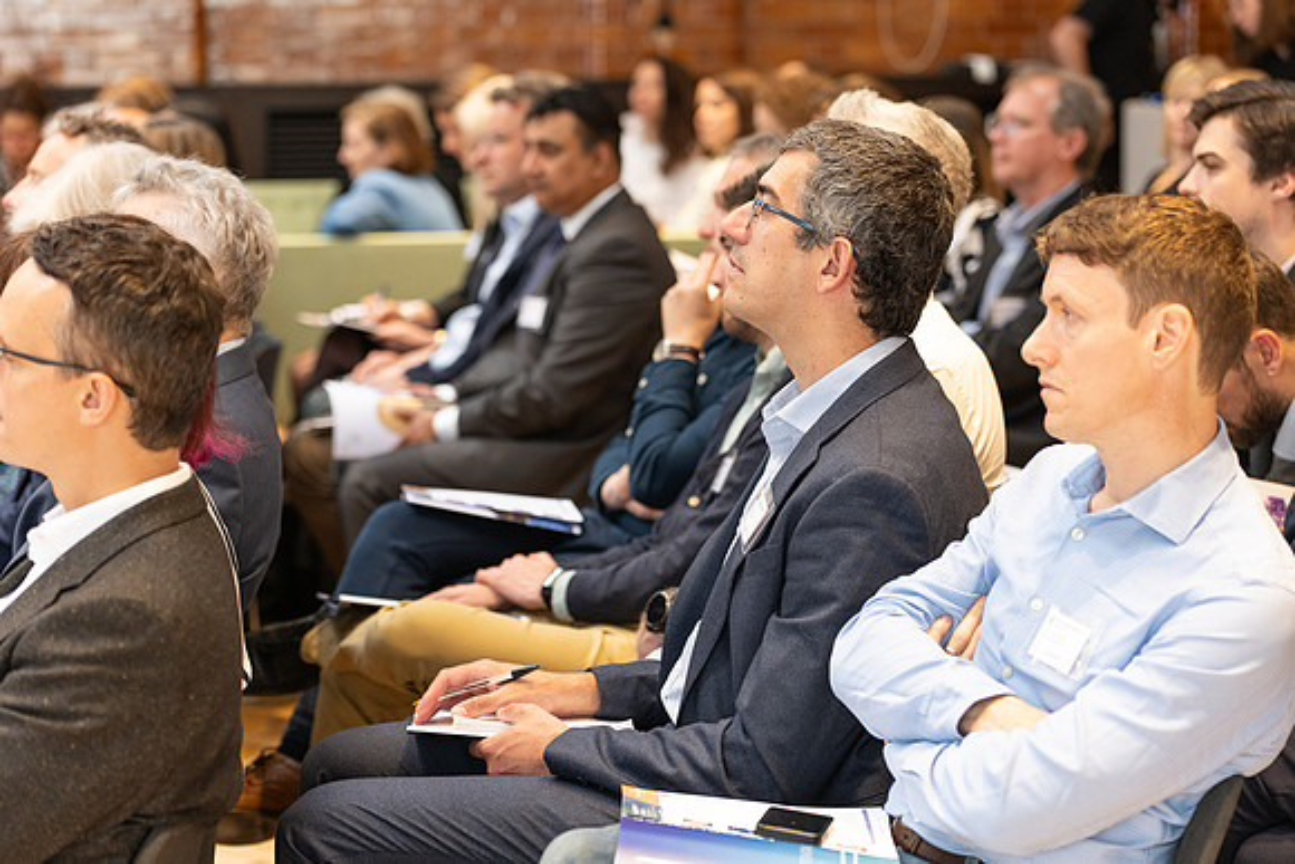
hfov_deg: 20.4
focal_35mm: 100
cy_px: 432
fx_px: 3598
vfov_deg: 13.7
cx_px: 648
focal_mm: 100
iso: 2500
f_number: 3.5
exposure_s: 1/125
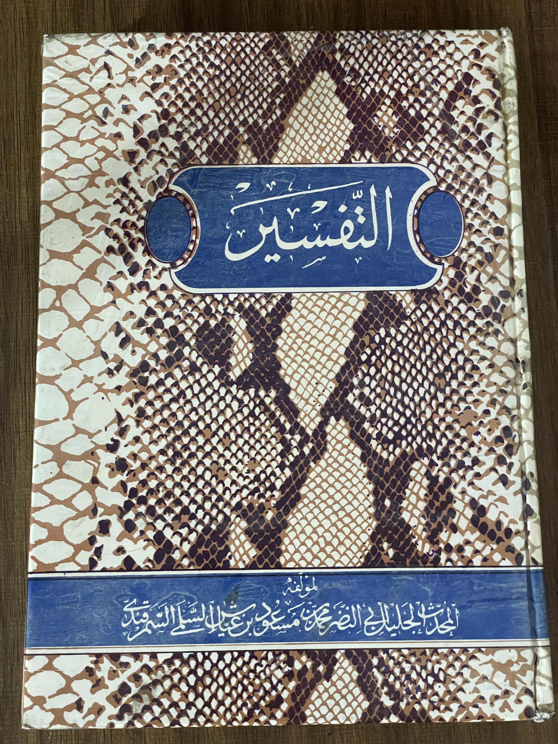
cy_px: 372
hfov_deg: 28.0
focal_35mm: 52
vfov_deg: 36.8
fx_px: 1118
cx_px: 279
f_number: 2
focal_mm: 6
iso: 1000
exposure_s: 1/40
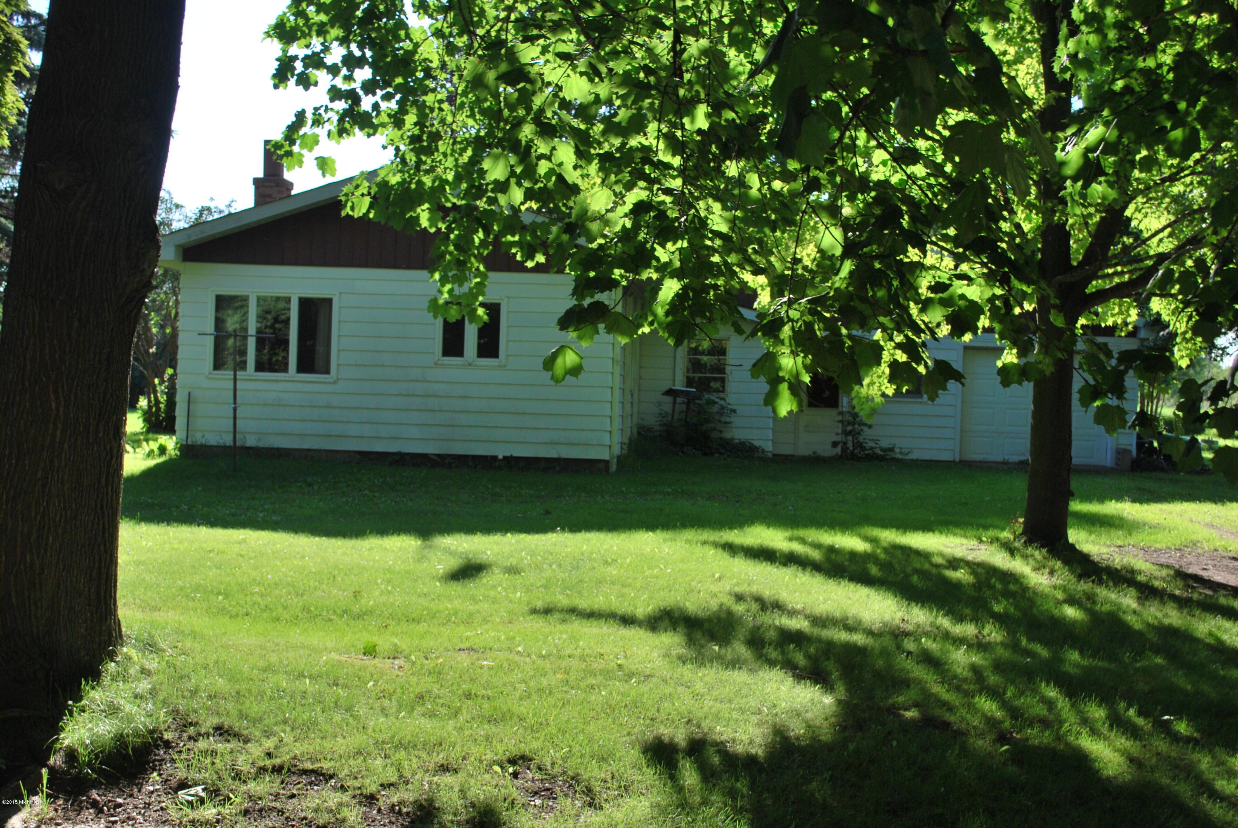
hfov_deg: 43.6
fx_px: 1549
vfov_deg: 29.9
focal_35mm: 45
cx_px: 619
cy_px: 414
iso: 100
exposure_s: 1/200
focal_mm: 30
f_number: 7.1
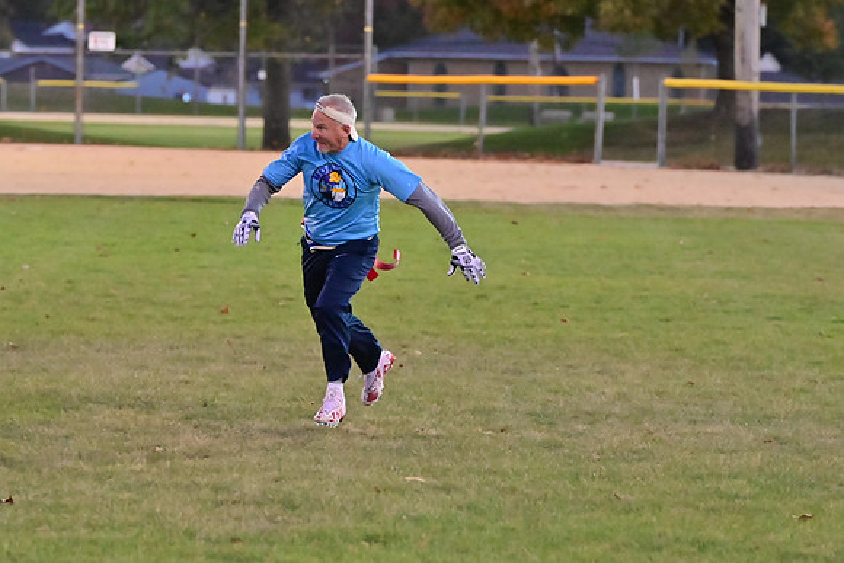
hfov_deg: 10.5
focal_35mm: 195
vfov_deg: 7.0
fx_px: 4573
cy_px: 282
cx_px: 422
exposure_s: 1/640
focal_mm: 130
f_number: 4
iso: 6400
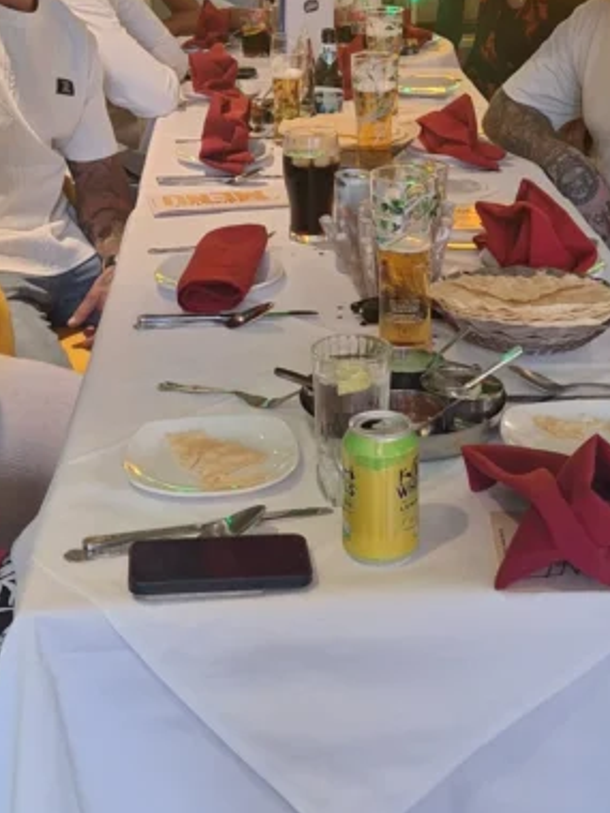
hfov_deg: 23.6
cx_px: 377
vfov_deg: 29.4
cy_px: 19
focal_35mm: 62
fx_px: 1457
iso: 250
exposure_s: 1/50
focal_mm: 5.54
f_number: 1.8
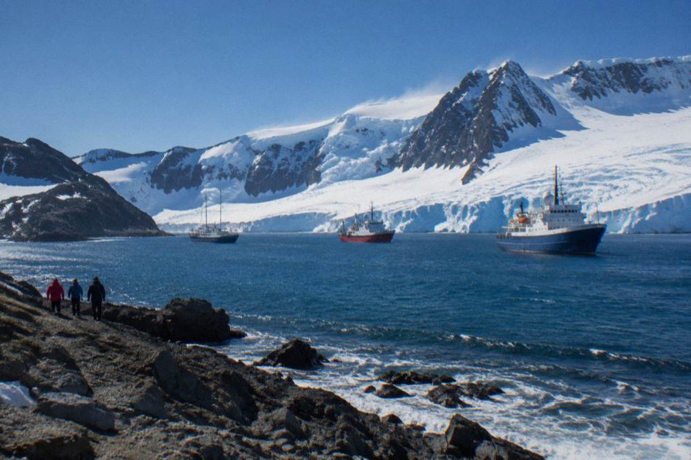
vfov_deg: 28.6
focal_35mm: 47
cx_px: 346
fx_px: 902
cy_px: 230
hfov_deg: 41.9
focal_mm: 47
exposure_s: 1/250
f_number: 10
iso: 500
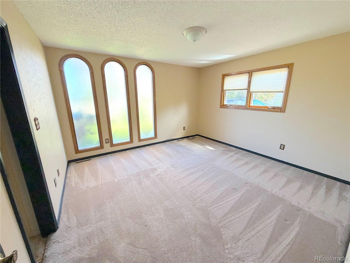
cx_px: 175
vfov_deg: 85.7
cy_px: 132
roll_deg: +0.3
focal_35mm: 14
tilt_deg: -11.1
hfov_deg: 102.1
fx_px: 142
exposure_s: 1/121
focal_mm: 2.22
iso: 200
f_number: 2.2
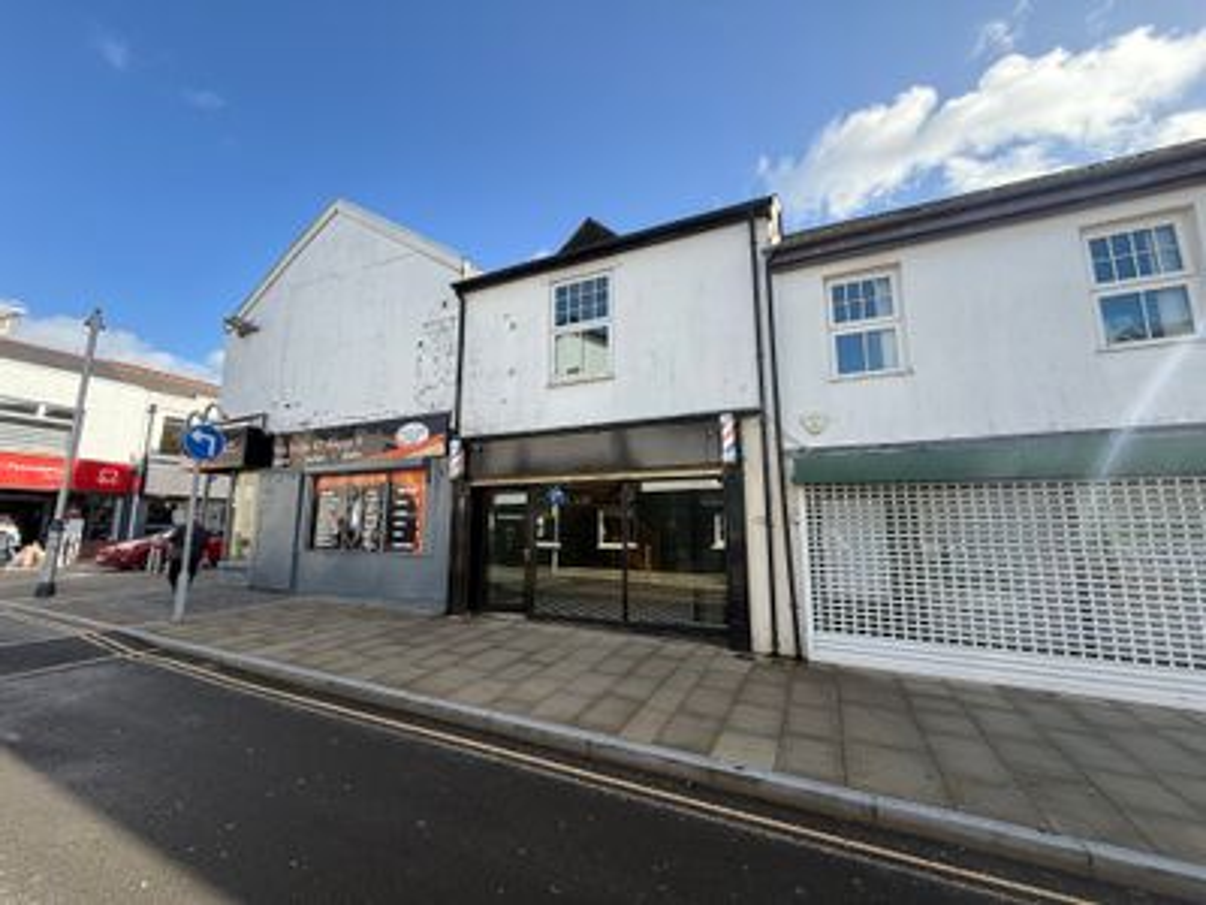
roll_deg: -0.1
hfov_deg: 102.1
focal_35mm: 14
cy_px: 452
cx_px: 603
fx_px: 488
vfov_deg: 85.7
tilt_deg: +9.6
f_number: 2.2
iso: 50
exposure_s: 1/789
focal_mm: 2.22
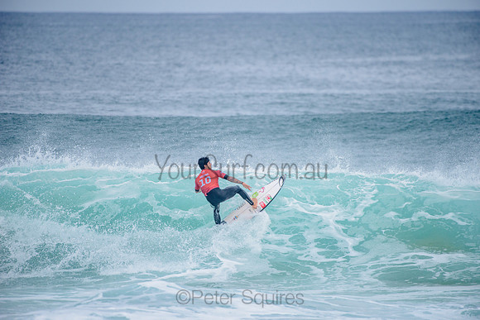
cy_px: 160
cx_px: 240
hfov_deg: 4.1
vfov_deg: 2.8
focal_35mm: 500
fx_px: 6668
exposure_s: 1/2000
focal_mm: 500
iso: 320
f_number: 5.6
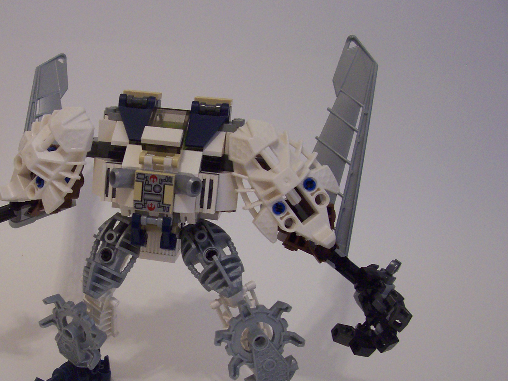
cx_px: 157
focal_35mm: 48
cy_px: 255
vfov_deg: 30.0
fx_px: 704
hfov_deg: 39.0
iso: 160
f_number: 2.7
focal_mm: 5.6
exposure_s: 1/31.6
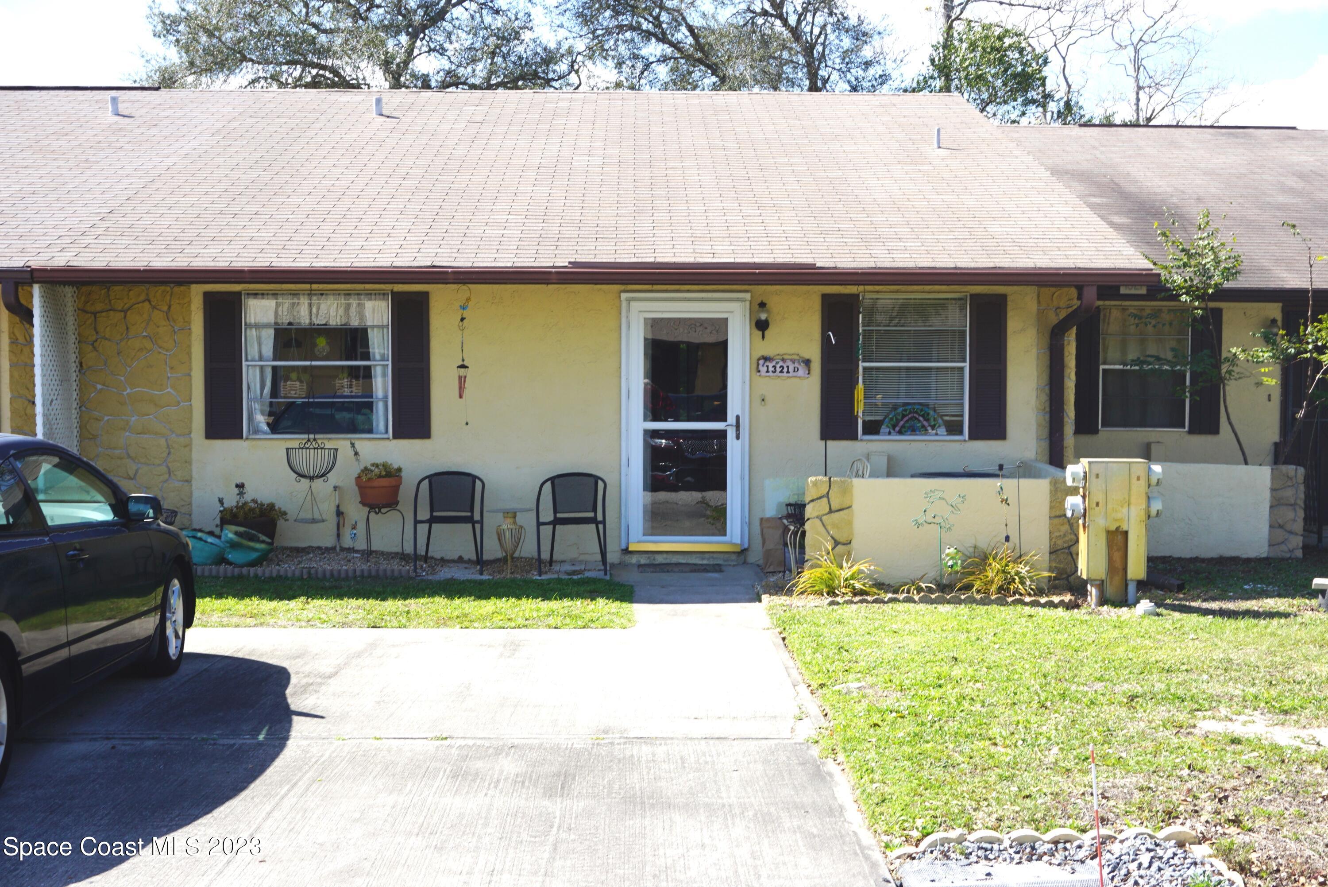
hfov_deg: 43.6
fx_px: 1661
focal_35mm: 45
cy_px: 444
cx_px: 664
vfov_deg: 29.9
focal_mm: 30
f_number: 10
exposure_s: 1/100
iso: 100
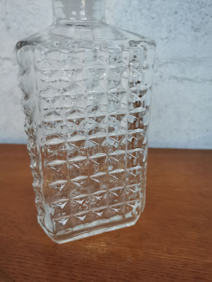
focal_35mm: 27
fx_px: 220
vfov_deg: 65.3
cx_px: 106
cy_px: 141
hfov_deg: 51.4
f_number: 1.8
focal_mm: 5.58
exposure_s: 1/20
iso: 800
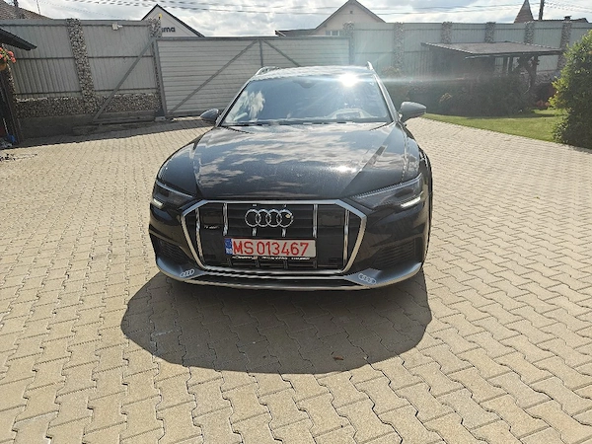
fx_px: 410
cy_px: 222
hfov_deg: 71.6
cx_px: 296
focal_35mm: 24
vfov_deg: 56.8
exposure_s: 1/5000
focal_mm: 5.59
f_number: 1.8
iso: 50
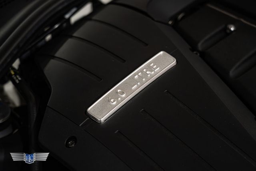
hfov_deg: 25.1
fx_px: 576
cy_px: 86
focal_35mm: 81
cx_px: 128
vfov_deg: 16.9
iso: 1000
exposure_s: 1/60
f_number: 4
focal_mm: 81
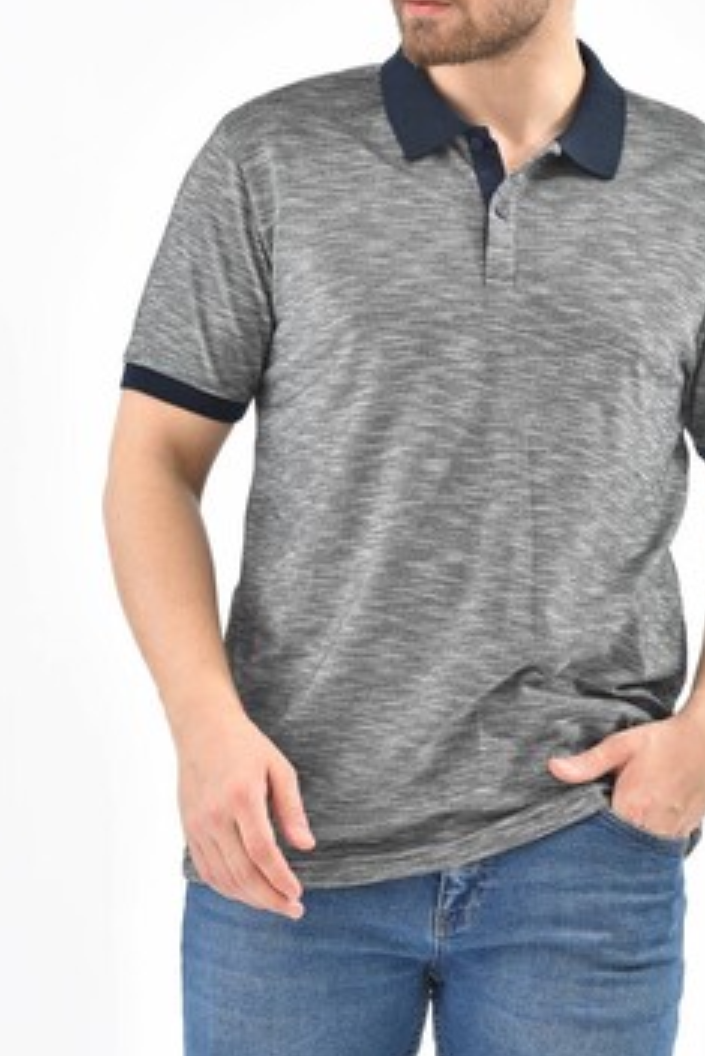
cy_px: 441
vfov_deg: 11.5
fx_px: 5223
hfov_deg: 7.7
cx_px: 519
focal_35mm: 178
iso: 100
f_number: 7.1
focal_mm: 116
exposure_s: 1/160
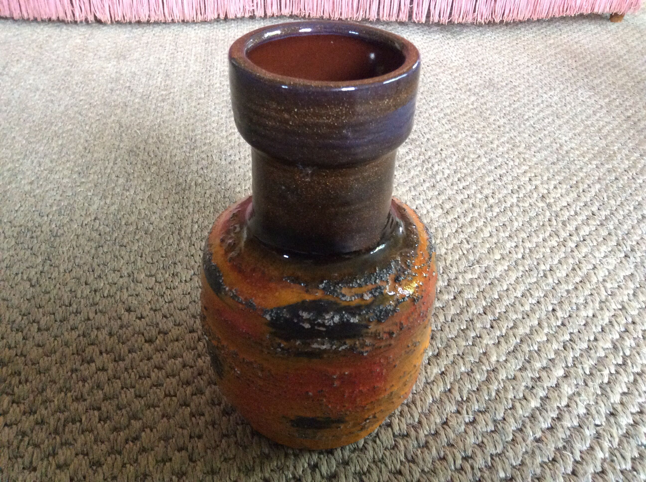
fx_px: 596
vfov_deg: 44.1
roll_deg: -2.0
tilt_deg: -37.5
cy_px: 241
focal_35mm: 32
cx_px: 323
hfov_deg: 56.9
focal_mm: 3.3
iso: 250
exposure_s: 1/17
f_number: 2.4
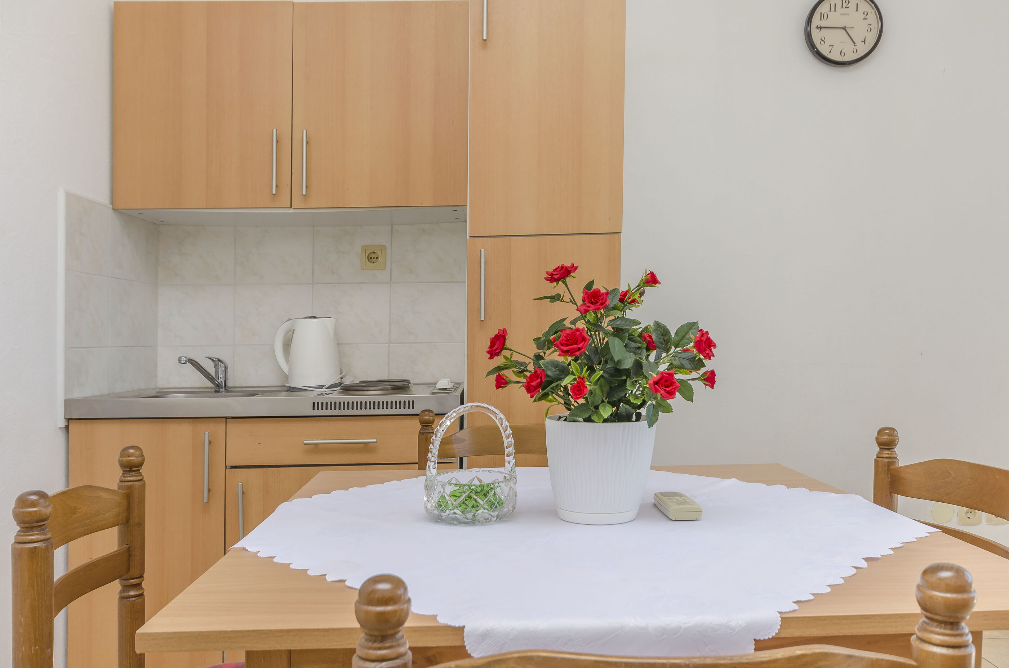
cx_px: 504
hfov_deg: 62.0
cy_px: 334
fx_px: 839
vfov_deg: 43.4
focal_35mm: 30
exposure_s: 1/100
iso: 100
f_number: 8
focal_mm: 20
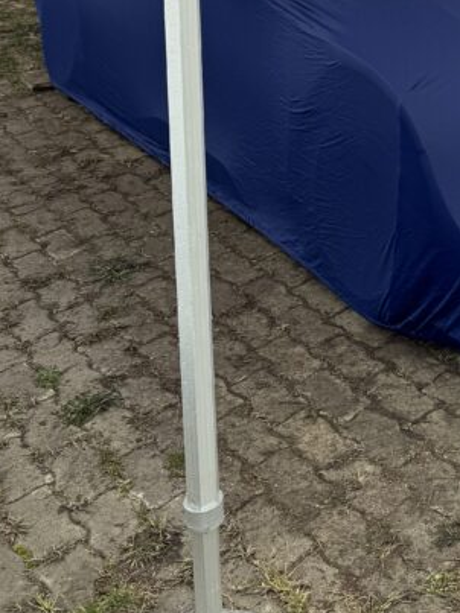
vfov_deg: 27.9
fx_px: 1081
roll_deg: -0.3
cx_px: 524
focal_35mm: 61
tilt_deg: -8.1
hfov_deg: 22.5
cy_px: -113
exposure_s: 1/171
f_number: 1.78
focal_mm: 6.76
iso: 64
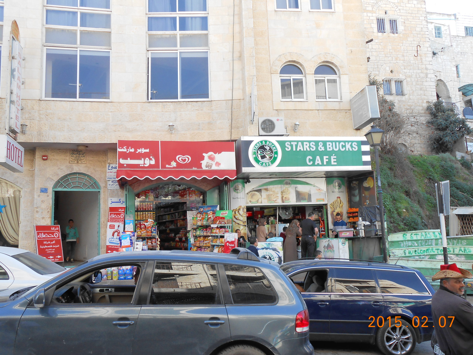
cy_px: 178
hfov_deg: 60.0
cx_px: 236
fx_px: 410
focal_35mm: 30
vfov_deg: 46.8
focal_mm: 5.3
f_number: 3.8
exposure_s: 1/125
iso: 80
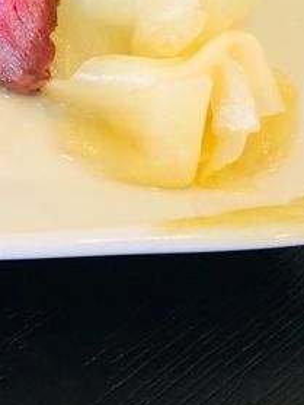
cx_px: -280
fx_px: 959
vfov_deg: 22.7
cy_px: -17
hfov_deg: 15.1
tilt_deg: -44.1
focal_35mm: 82
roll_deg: -1.3
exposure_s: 1/17
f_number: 1.8
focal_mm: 4
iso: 40
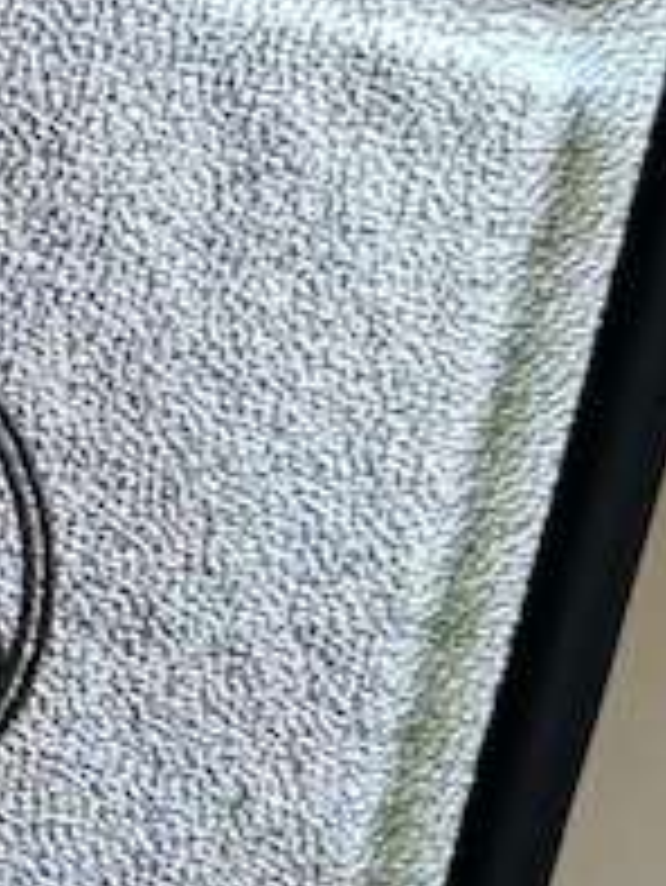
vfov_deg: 6.3
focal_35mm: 312
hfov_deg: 4.6
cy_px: 72
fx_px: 7995
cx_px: -1053
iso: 64
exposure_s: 1/980
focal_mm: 6.76
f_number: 1.78
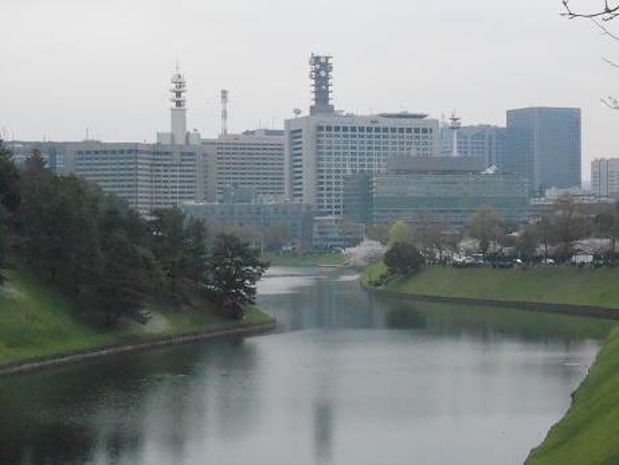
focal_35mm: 81
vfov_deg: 18.2
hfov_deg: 24.1
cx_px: 310
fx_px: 1449
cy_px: 232
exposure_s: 1/500
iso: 1600
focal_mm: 14.5
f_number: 20.8
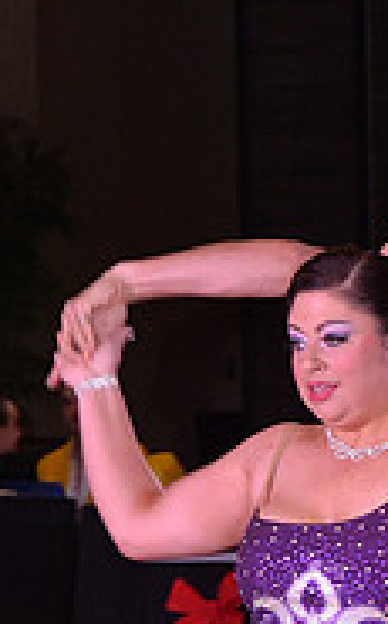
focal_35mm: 358
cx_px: 261
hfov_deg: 3.7
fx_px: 6081
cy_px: 816
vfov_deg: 5.8
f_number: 7.1
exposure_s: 1/250
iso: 2000
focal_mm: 112
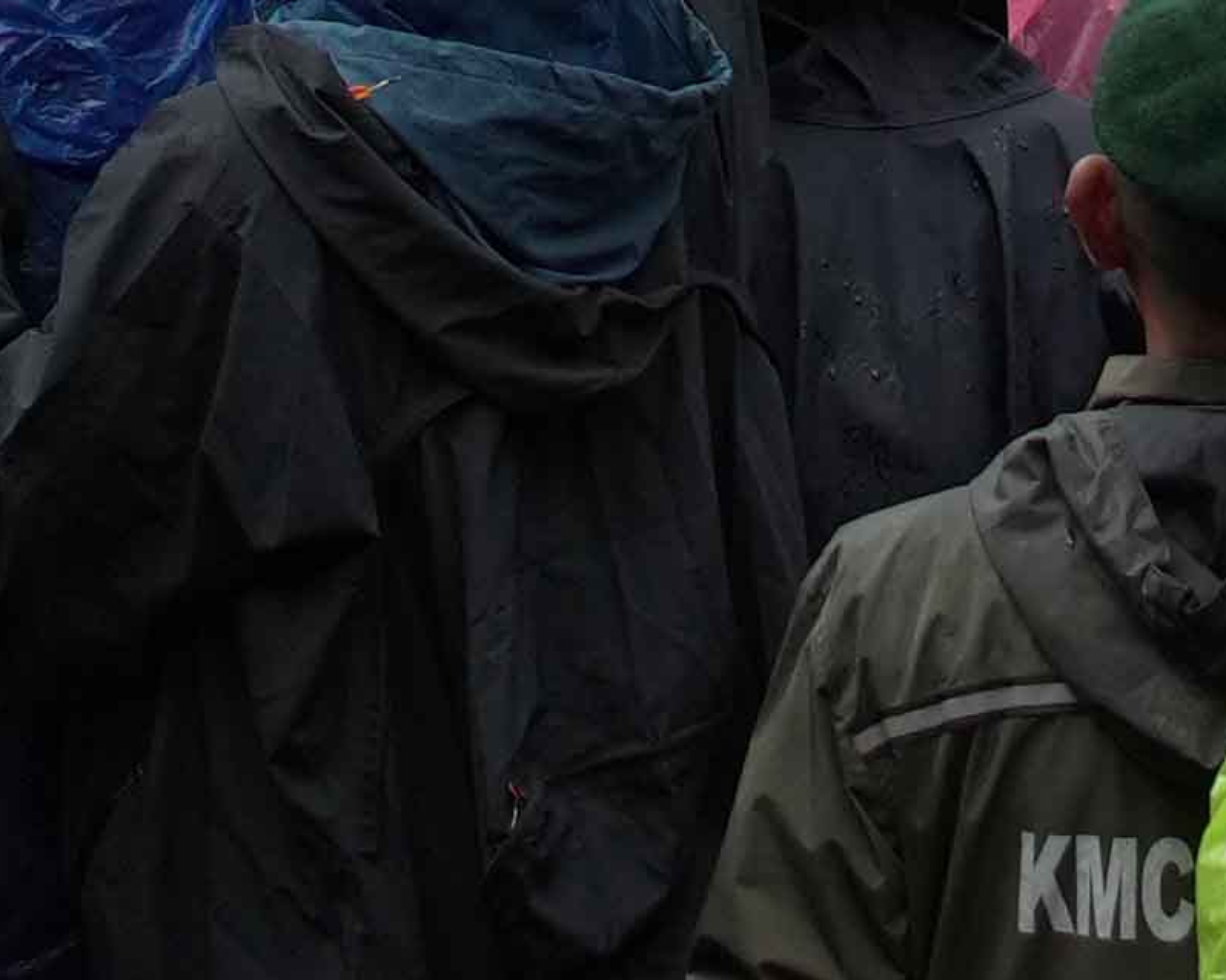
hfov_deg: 8.1
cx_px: 696
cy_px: -1303
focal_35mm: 239
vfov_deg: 6.2
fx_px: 8677
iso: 400
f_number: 2.8
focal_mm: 21.9
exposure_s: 1/250
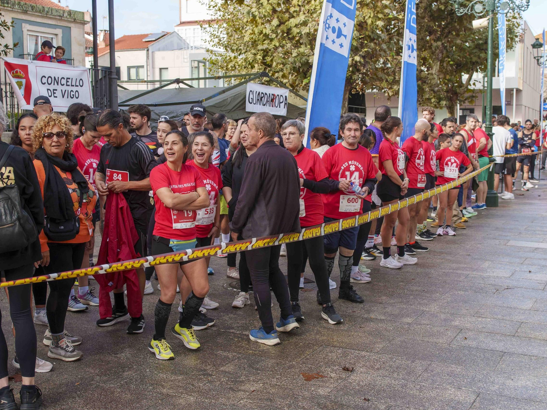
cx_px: 278
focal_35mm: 46
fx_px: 727
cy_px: 207
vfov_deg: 31.5
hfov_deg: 41.2
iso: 125
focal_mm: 28
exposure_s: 1/400
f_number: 3.5
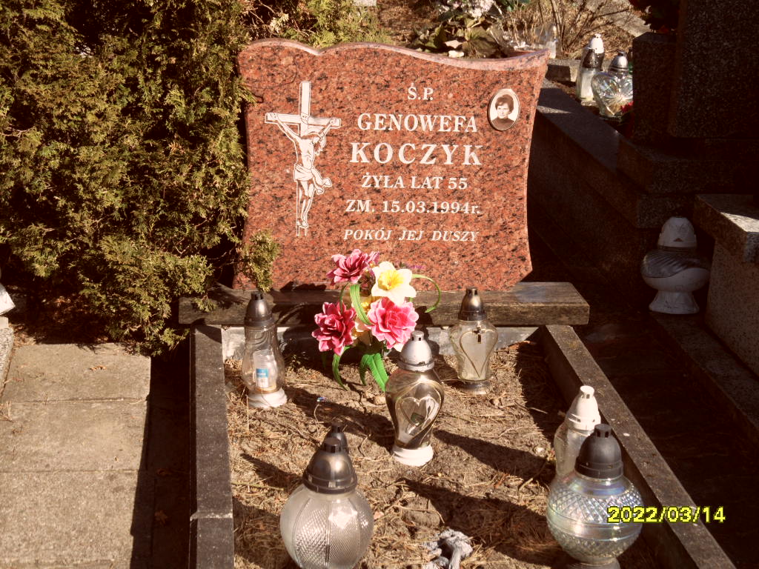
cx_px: 380
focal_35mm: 60
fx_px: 1316
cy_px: 284
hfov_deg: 32.2
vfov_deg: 24.4
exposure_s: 1/500
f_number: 4
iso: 80
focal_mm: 10.3
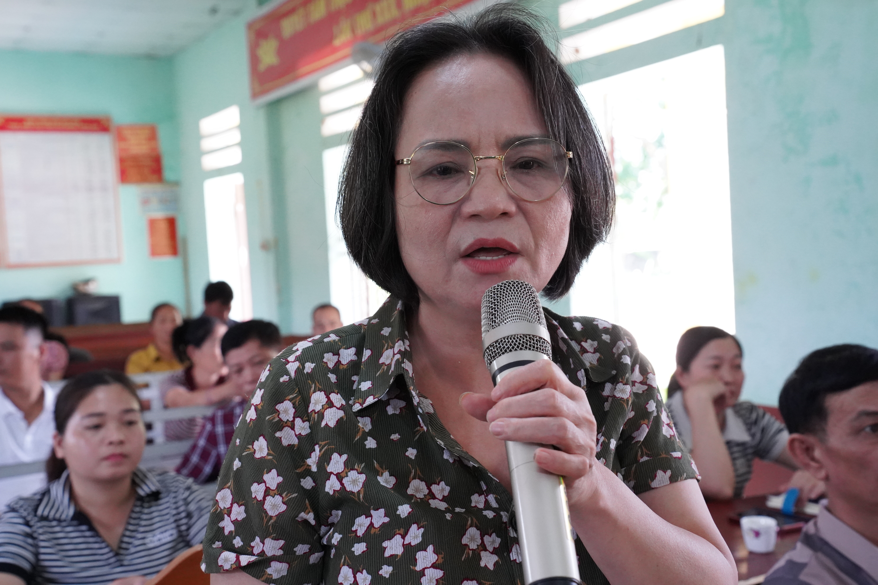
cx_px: 439
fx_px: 1171
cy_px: 292
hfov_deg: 41.1
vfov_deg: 28.1
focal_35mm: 48
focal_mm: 48
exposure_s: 1/200
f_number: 5.6
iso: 8000
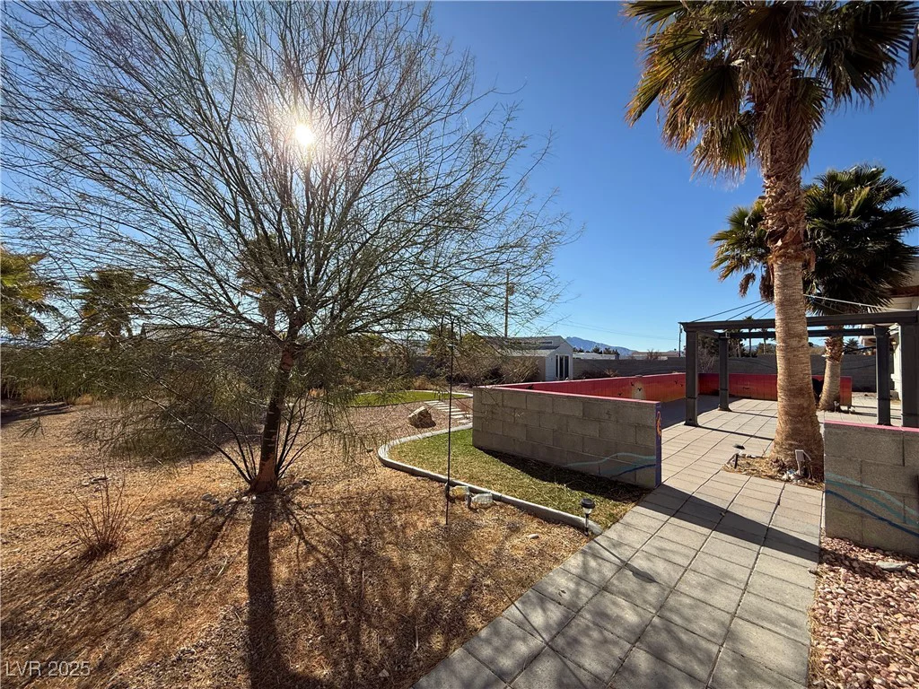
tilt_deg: +2.2
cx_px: 460
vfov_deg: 85.7
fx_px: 372
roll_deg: -0.6
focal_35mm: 14
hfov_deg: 102.1
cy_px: 344
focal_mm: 2.22
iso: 50
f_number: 2.2
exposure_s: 1/1961
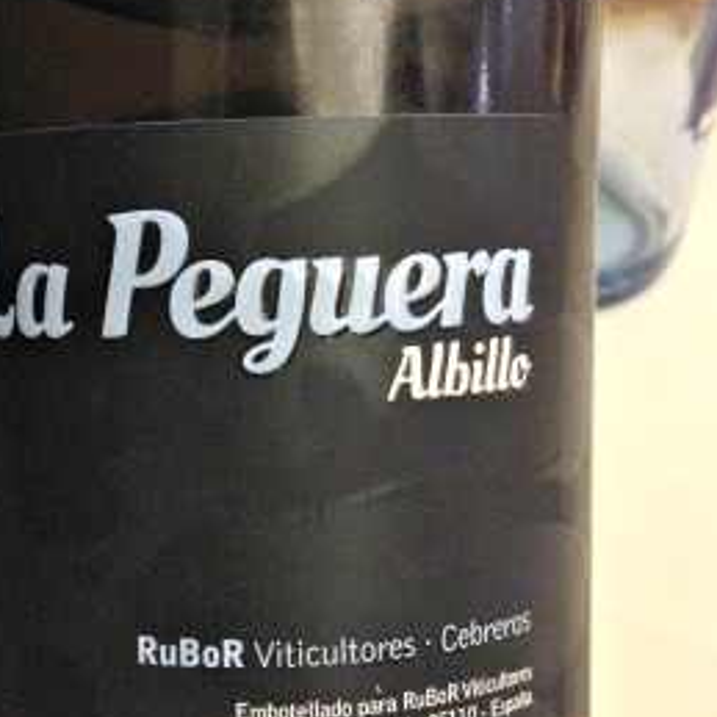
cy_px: 342
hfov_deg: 28.2
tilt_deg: -35.0
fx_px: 1406
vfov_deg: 28.6
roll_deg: -3.3
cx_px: 180
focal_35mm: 60
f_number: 2.4
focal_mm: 4.12
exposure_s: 1/15
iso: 800
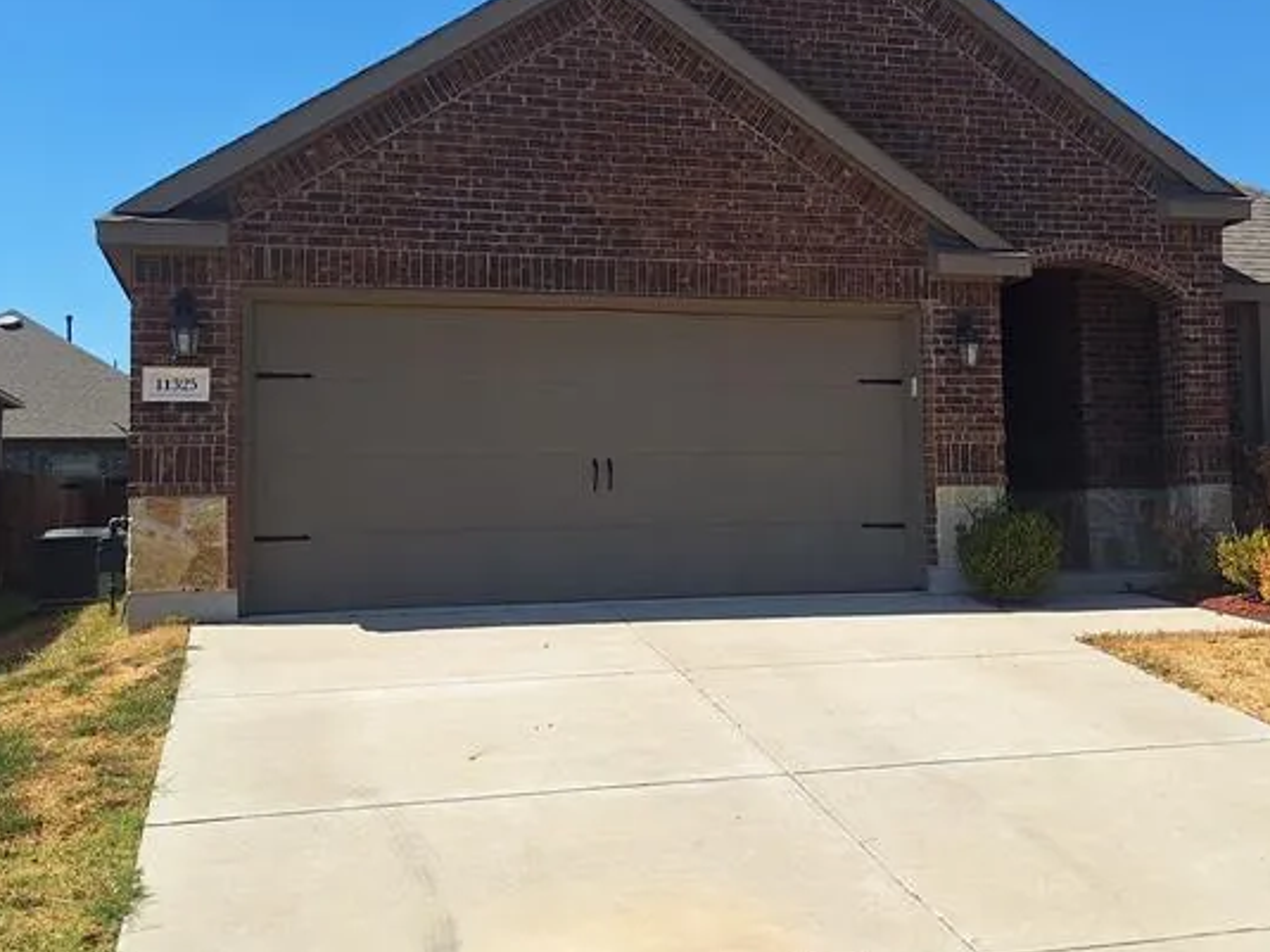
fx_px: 1614
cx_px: 824
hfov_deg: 42.5
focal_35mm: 44
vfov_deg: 32.7
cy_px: 363
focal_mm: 5.54
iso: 40
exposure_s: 1/2421
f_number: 1.8
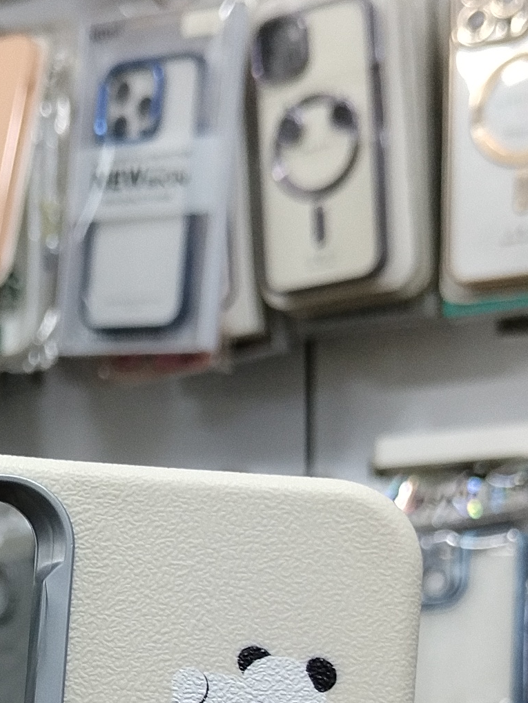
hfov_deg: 14.3
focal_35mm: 102
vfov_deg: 18.5
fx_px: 2074
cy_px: 774
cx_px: 28
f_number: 1.8
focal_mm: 4.7
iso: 200
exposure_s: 1/50
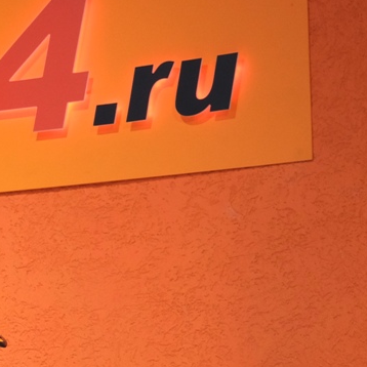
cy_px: 310
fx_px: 2003
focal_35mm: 167
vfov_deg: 10.4
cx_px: -415
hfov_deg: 9.6
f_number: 4
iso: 1000
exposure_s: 1/60
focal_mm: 29.2
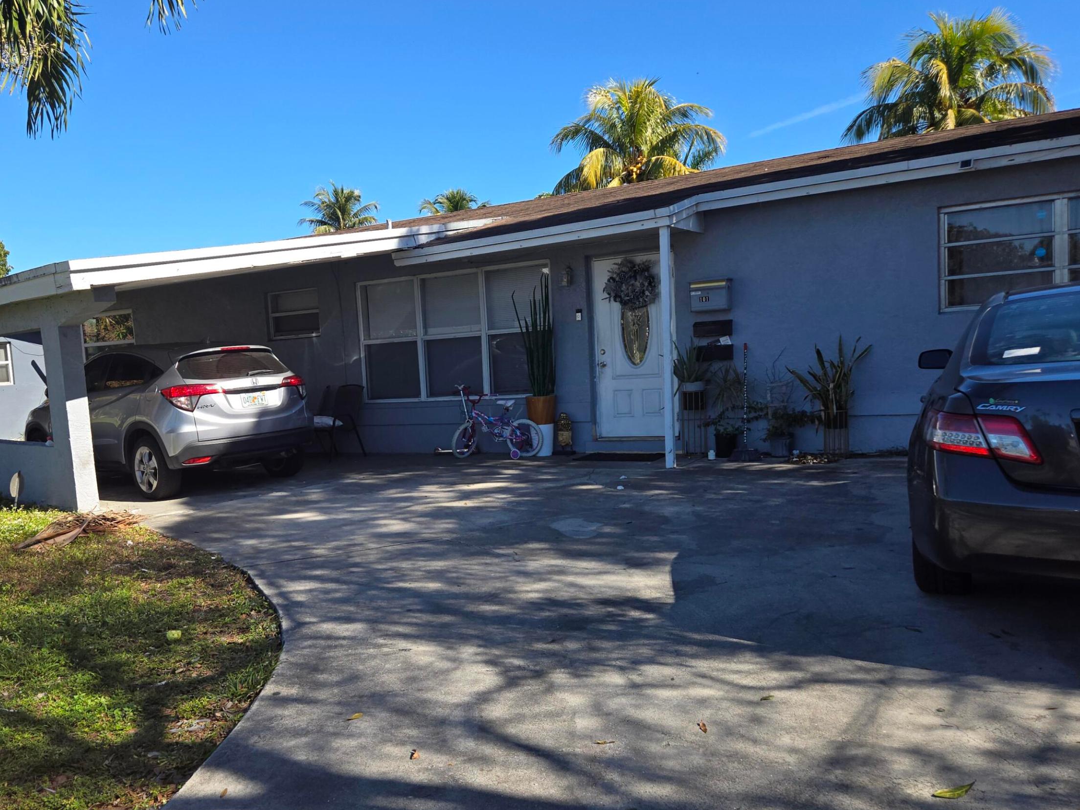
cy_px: 440
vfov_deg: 46.7
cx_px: 438
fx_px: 936
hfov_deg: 59.5
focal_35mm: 30
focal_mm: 5.4
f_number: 1.8
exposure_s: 1/1024
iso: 25
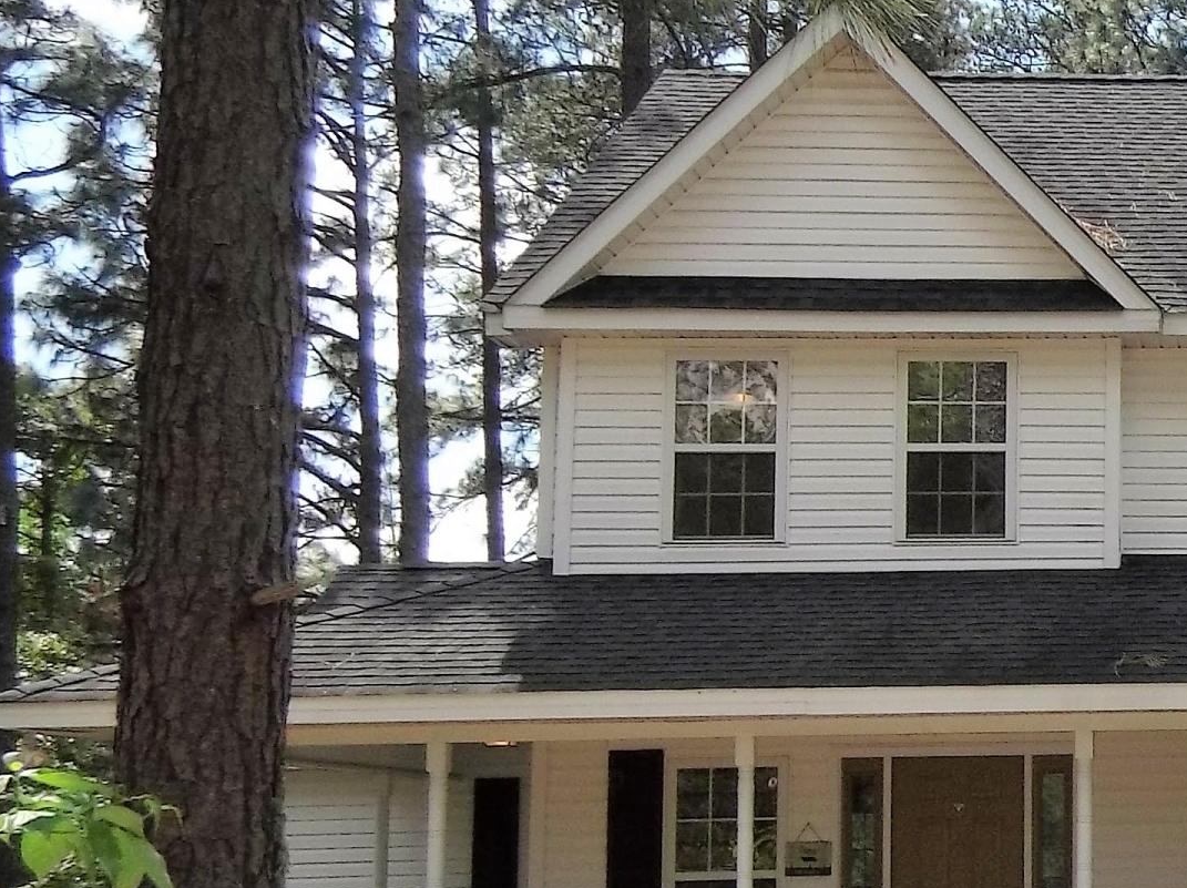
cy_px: 584
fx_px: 2398
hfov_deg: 23.9
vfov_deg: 20.9
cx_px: 1606
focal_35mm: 70
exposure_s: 1/640
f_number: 3.5
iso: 100
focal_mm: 4.5
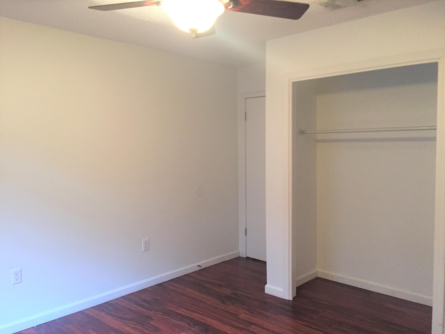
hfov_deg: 61.7
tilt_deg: -4.5
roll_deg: -0.3
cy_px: 167
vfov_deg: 48.2
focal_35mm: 29
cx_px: 222
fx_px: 373
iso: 250
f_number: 2.2
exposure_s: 1/20
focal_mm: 4.15
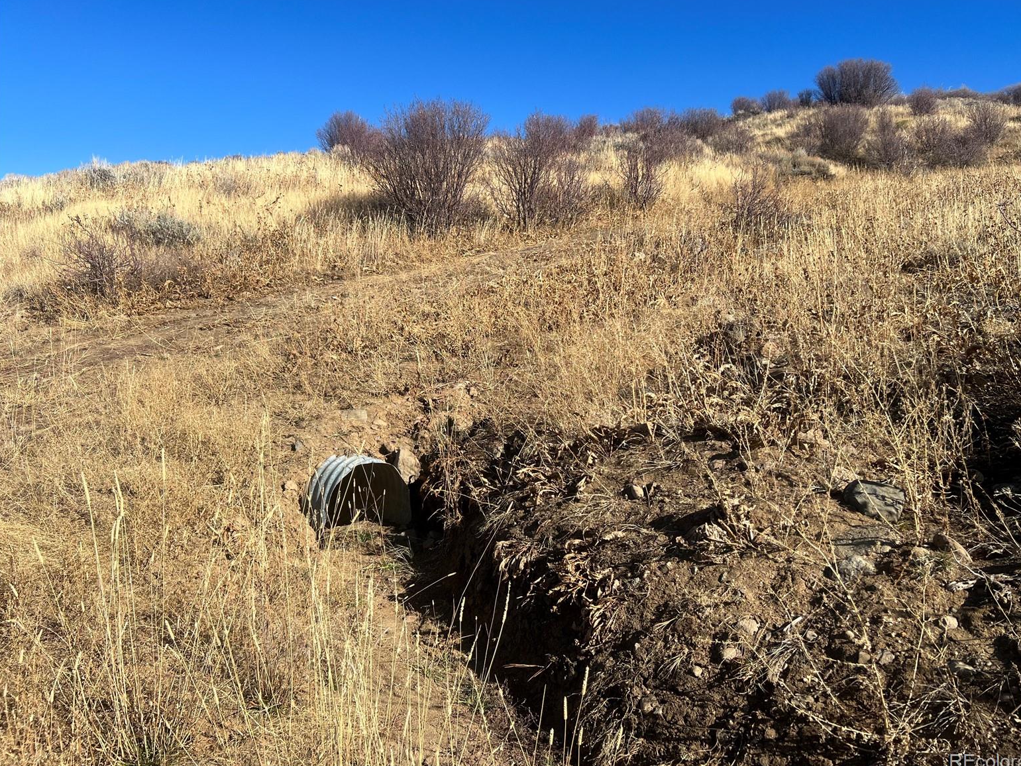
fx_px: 796
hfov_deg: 65.3
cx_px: 527
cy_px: 378
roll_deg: -0.8
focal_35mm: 27
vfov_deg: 51.4
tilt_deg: -6.5
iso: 50
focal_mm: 5.7
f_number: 1.5
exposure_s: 1/3704
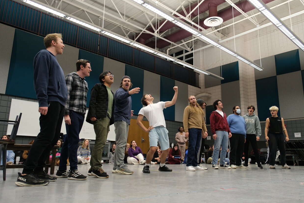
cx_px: 157
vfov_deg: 46.4
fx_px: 236
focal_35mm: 28
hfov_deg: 65.5
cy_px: 101
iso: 1250
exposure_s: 1/80
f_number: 3.2
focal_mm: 18
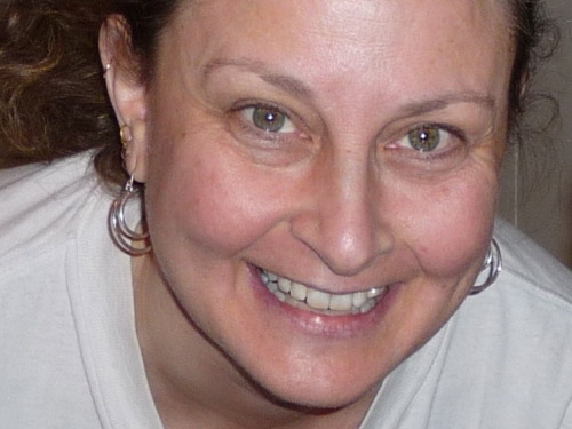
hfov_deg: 54.0
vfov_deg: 41.8
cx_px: 286
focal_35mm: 34
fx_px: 562
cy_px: 214
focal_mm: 5.6
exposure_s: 1/30
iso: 100
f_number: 3.6
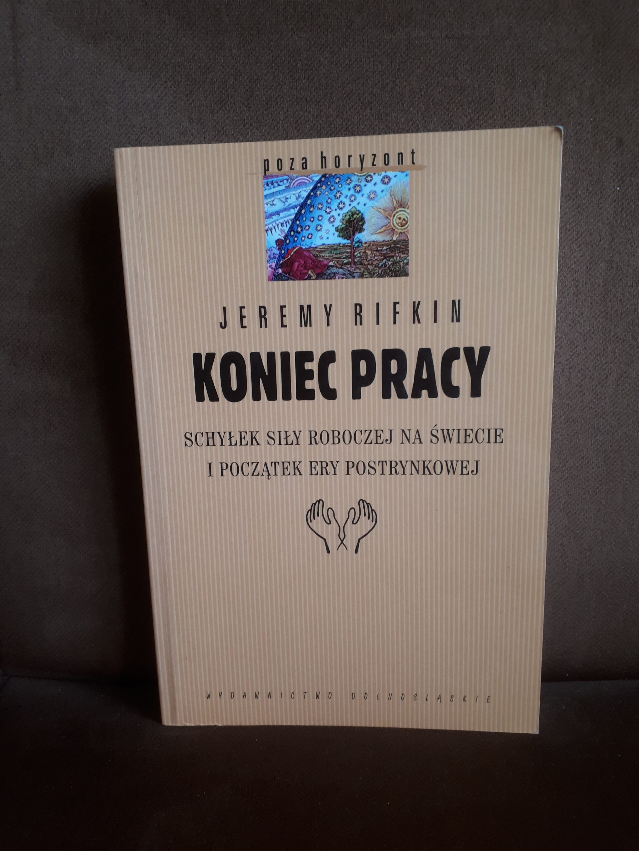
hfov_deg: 51.4
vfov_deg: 65.3
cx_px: 320
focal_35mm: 27
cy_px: 426
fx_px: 665
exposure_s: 1/30
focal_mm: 3.6
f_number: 1.9
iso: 100
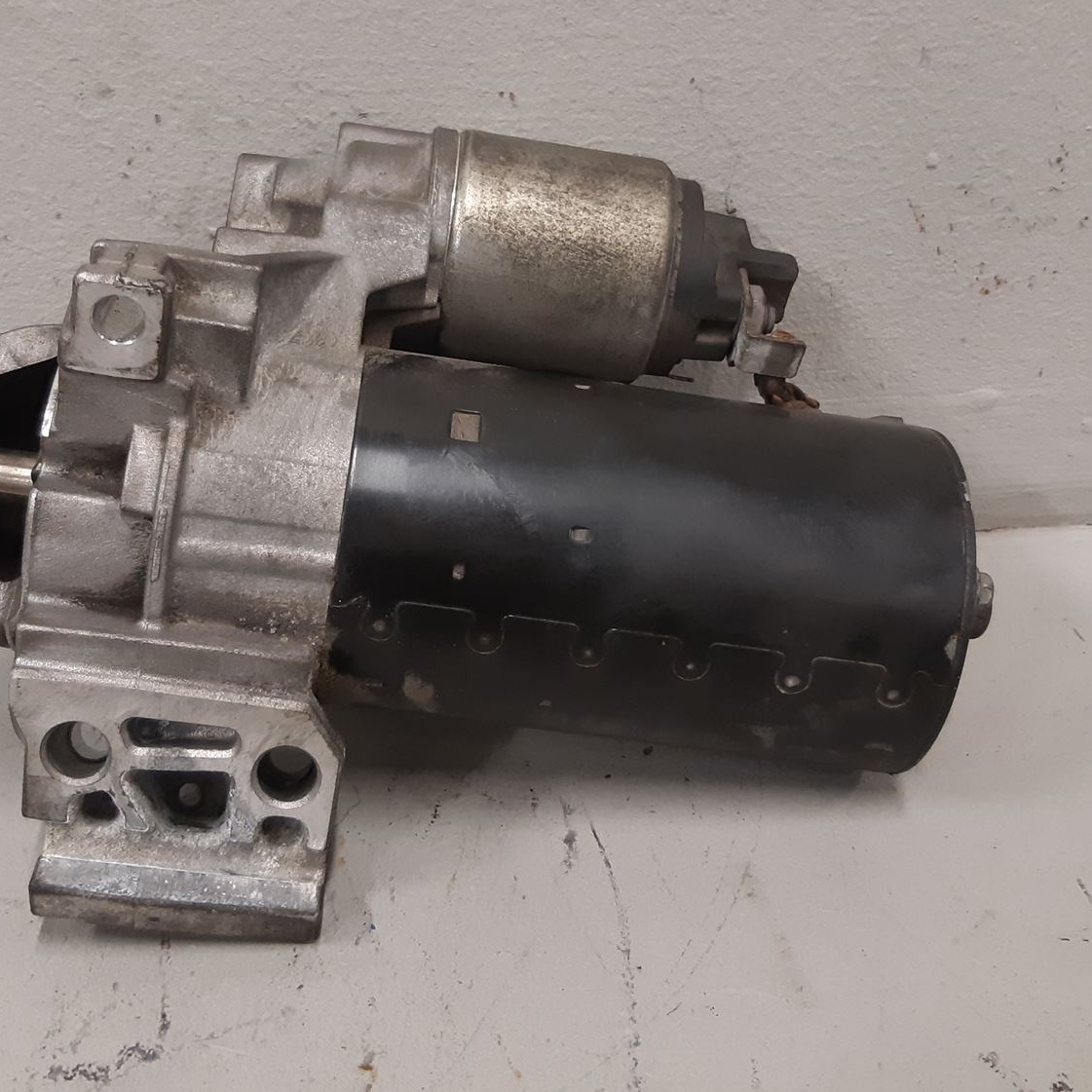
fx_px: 1499
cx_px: 506
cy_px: 416
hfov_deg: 40.0
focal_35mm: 42
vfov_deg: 39.8
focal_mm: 3.93
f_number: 1.7
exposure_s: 1/50
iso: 160
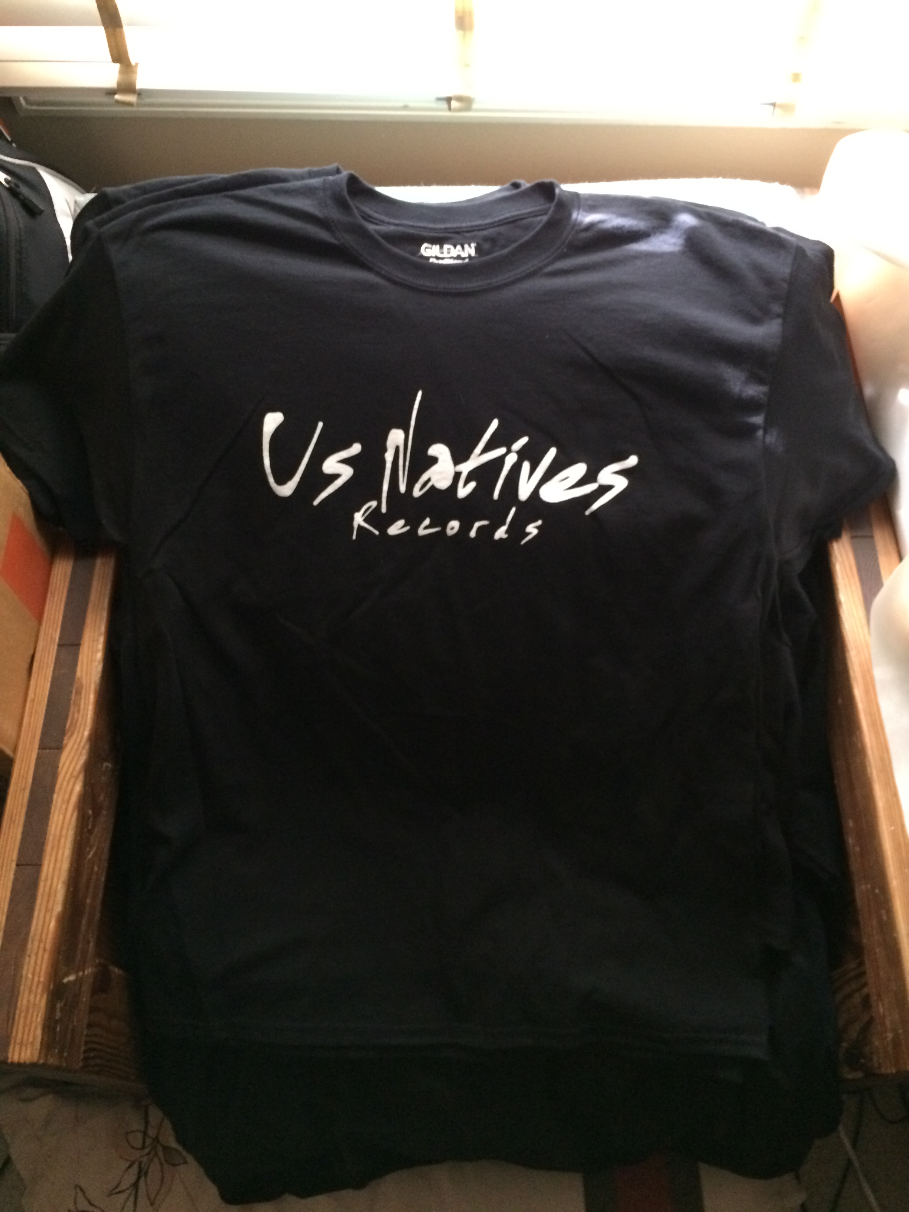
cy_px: 606
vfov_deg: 61.7
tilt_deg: -64.1
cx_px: 454
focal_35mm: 29
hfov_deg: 48.2
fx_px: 1015
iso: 400
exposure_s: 1/15
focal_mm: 4.15
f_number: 2.2
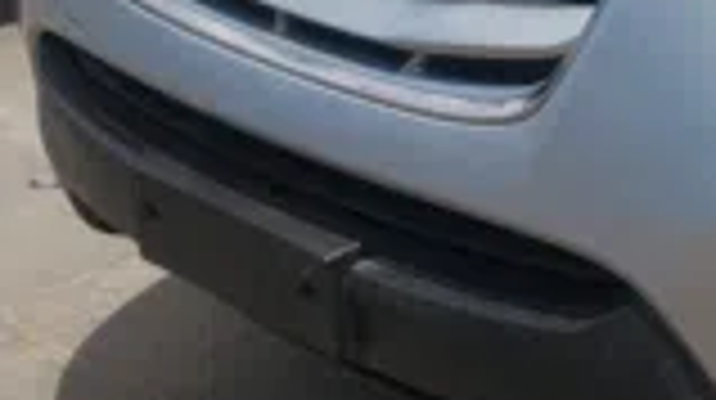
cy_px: -180
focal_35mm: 114
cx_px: 1225
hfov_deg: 16.3
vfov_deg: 10.3
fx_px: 2162
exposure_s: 1/2228
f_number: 2.4
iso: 50
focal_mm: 4.3
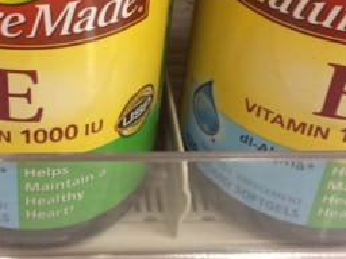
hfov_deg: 25.5
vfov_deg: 19.5
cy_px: 59
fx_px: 750
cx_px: 64
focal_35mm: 75
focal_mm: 4.12
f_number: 2.2
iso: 250
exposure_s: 1/30
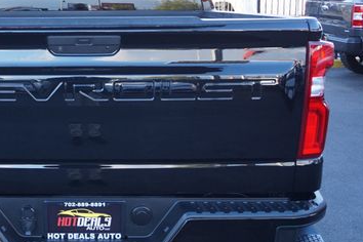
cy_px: 122
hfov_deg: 33.9
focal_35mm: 57
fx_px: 574
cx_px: 63
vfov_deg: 23.8
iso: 160
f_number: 4
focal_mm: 21
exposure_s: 1/60
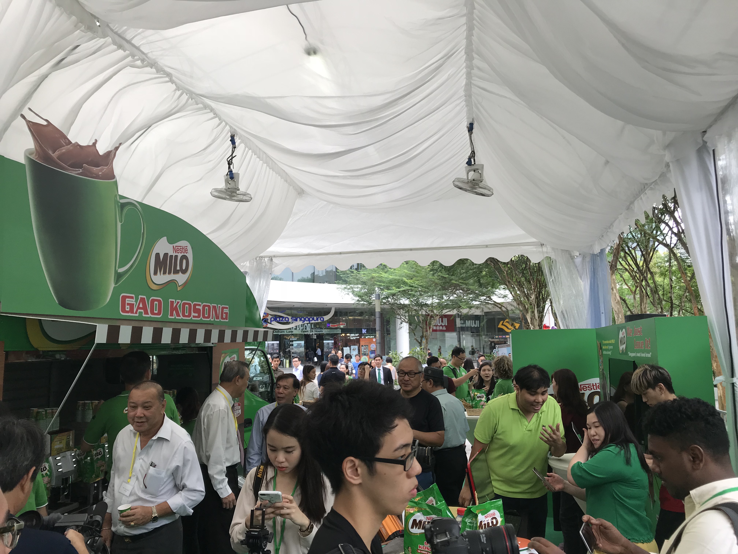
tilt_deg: +7.4
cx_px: 369
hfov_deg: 63.4
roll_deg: +1.1
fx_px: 597
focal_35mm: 28
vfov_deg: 49.7
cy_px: 277
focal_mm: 3.99
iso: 20
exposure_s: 1/184
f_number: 1.8
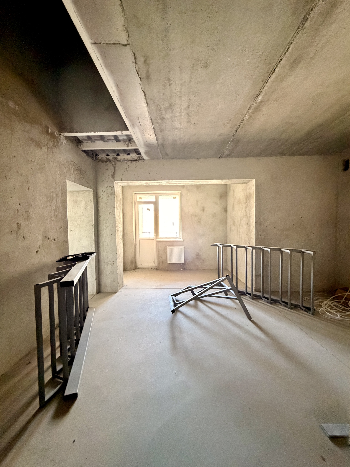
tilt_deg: -1.8
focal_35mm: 14
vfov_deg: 102.1
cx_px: 175
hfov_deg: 85.7
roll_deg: +0.4
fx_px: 189
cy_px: 234
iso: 1000
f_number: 2.2
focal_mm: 2.22
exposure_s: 1/60
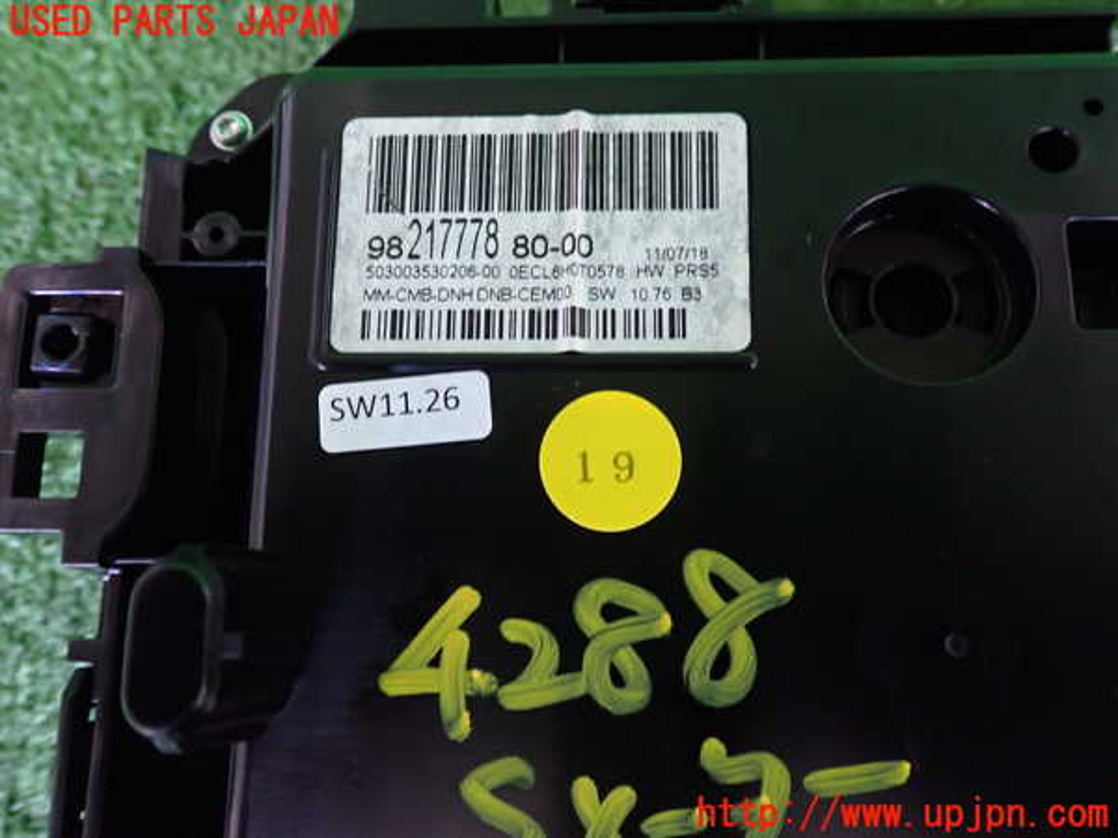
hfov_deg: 60.0
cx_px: 559
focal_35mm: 30
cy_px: 419
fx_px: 969
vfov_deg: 46.8
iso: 500
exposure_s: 1/30
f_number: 2.3
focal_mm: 5.4
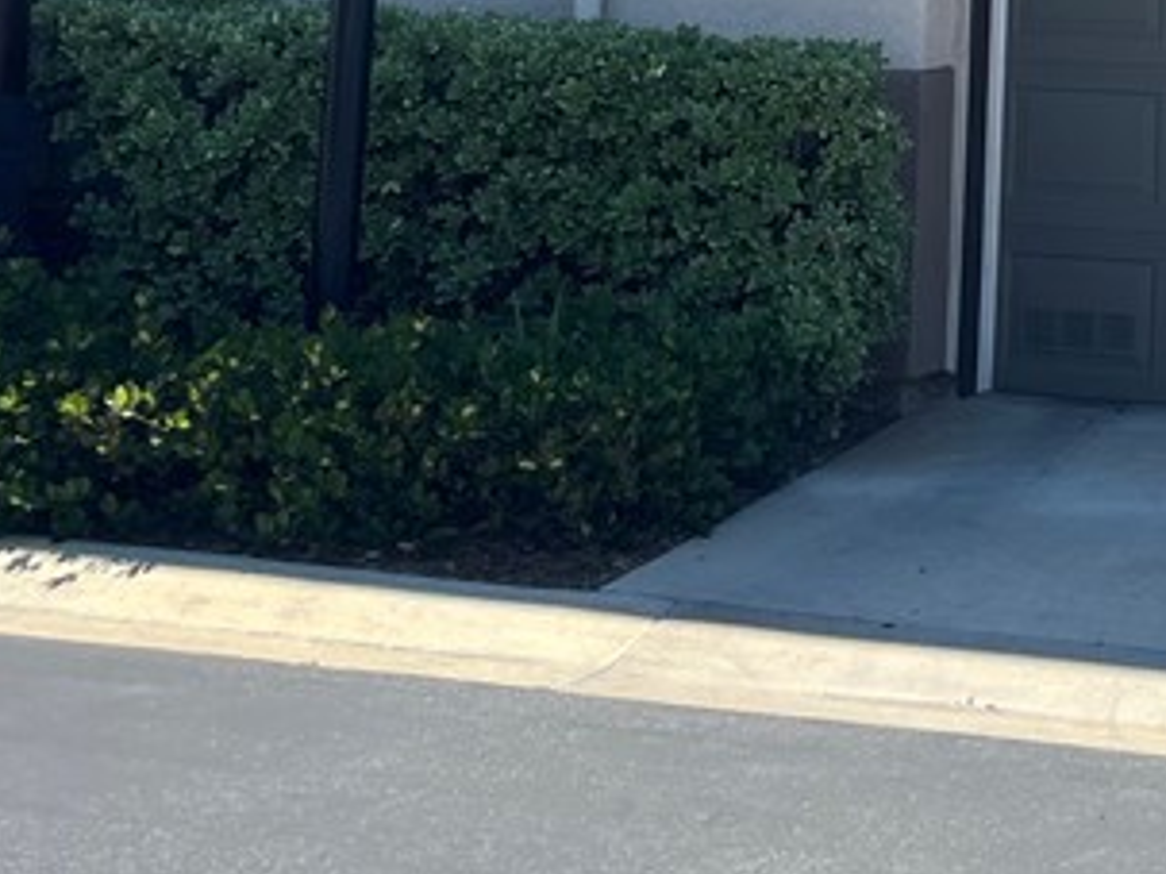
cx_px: 1166
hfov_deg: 21.5
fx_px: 2963
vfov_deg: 15.5
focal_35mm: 88
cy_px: -412
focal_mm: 5.1
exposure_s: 1/2137
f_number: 1.6
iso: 50
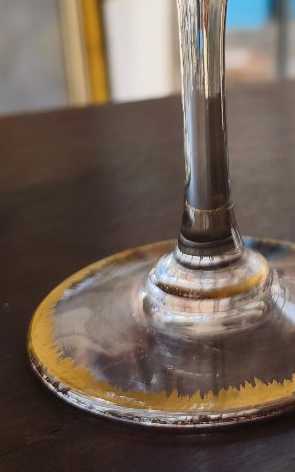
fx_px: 798
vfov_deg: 30.5
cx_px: 302
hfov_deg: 20.2
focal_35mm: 62
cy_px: -6
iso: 50
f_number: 1.7
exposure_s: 1/166
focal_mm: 6.06
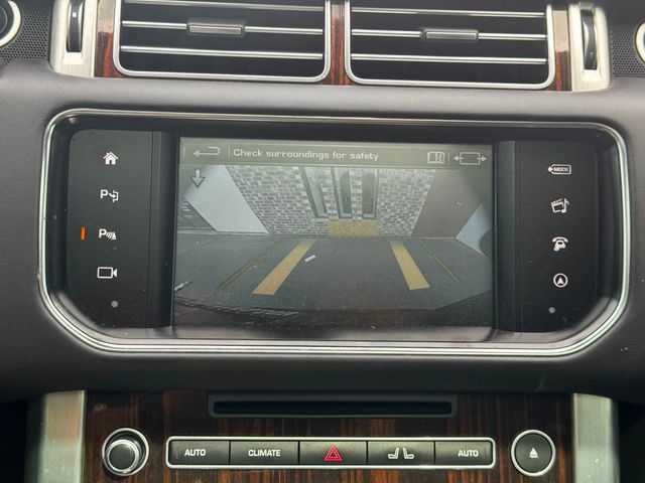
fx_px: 894
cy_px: 242
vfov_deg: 30.3
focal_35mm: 48
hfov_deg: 39.7
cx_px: 322
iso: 80
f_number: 1.78
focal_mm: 6.76
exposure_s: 1/100
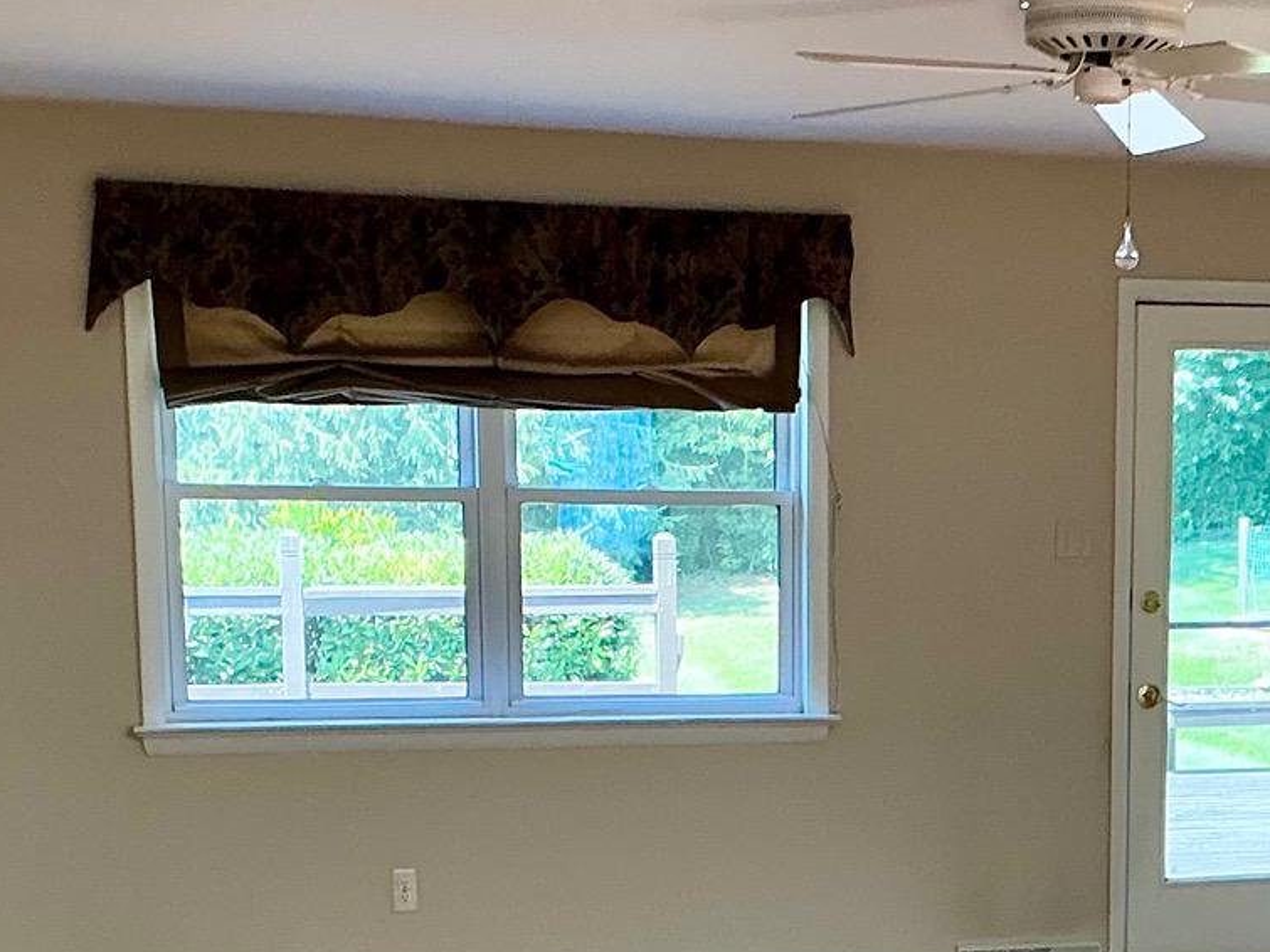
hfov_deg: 25.4
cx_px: 950
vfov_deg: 18.9
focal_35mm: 76
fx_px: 2788
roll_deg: -0.5
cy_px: 915
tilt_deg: -7.9
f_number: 1.8
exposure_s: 1/110
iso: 64
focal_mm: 3
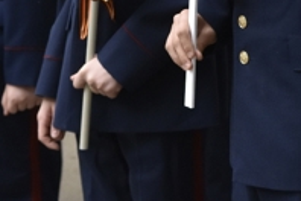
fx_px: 1614
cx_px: 397
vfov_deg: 6.9
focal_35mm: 193
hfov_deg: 10.4
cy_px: -164
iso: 640
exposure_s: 1/320
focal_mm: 34
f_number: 4.5
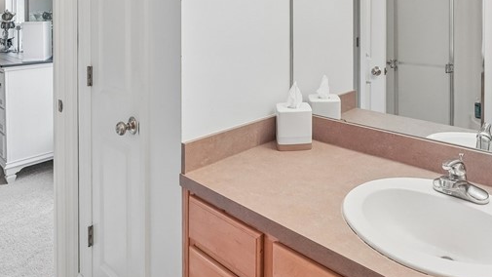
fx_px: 352
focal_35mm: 27
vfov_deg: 38.3
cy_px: 2
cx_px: 310
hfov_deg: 68.7
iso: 125
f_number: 8
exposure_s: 1/30
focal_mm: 12
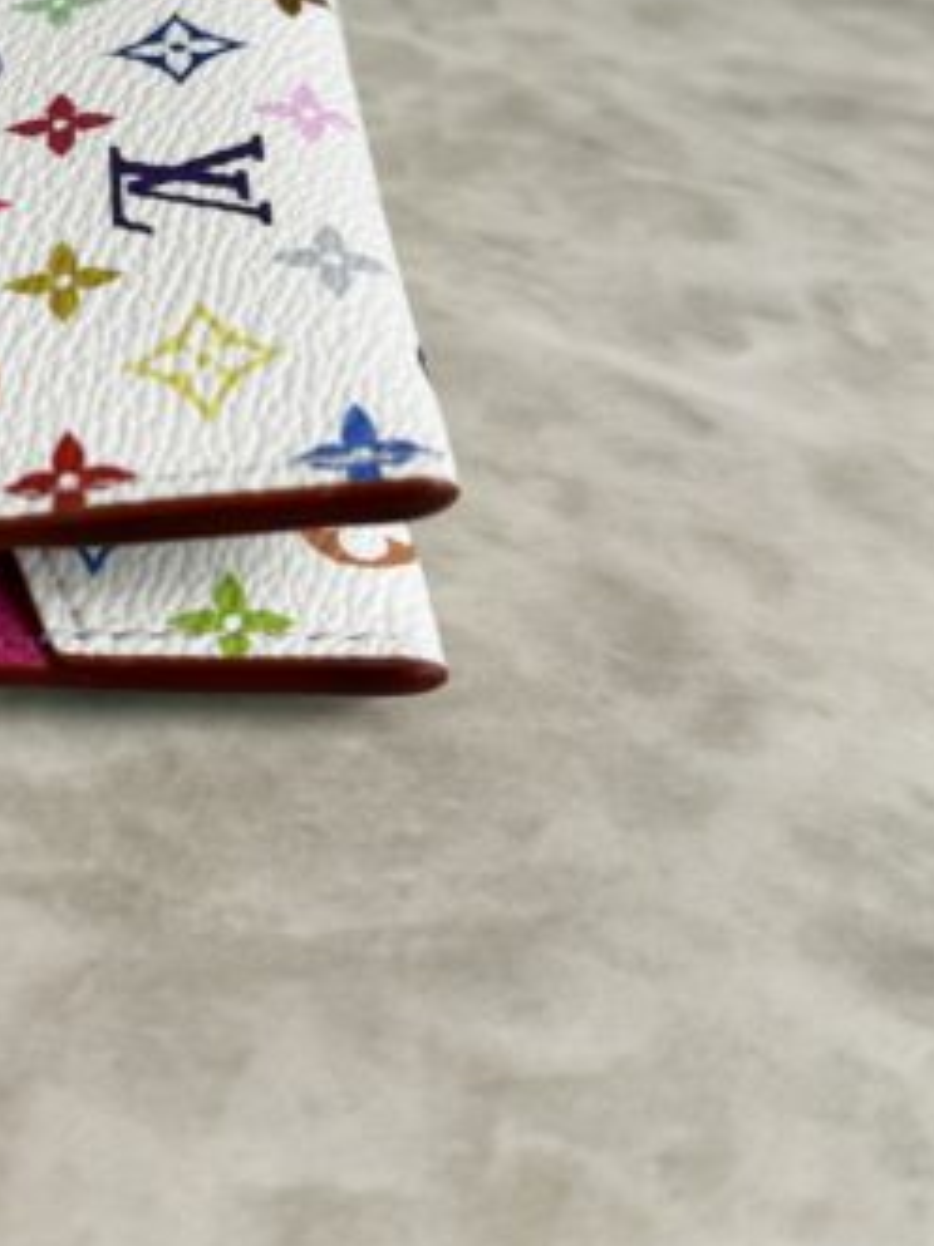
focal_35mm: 58
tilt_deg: -37.6
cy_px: 301
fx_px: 2088
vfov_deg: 32.6
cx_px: -45
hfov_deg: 23.9
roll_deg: +0.6
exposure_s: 1/120
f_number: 1.78
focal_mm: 6.76
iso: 64
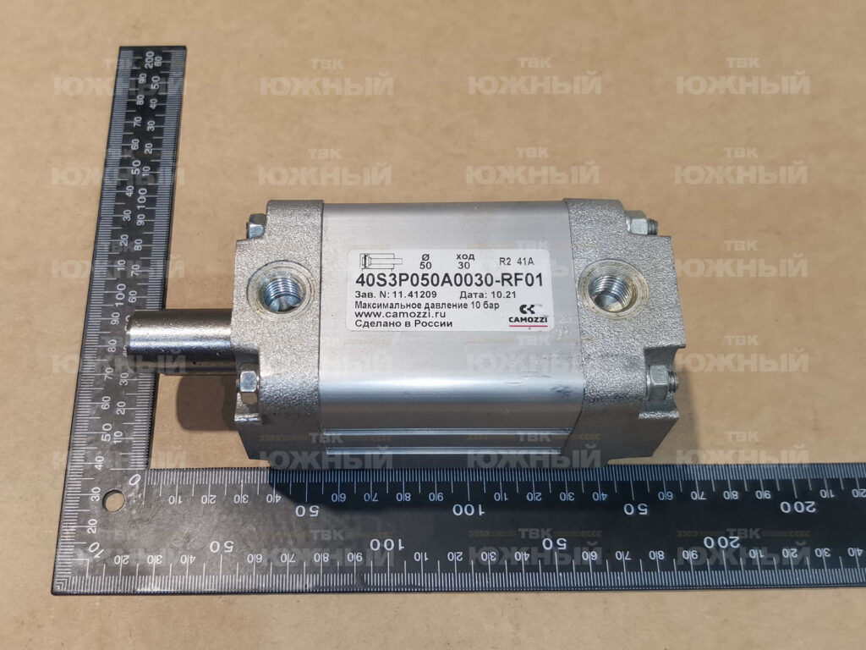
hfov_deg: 67.3
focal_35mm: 26
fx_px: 650
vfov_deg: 53.1
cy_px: 325
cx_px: 433
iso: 160
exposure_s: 1/100
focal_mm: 4.66
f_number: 1.4
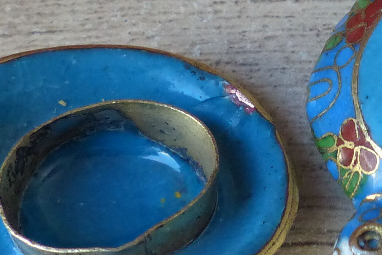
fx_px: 1050
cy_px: 38
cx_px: 373
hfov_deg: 20.0
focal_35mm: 99
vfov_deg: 13.7
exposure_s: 1/60
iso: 320
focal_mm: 4.5
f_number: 2.8
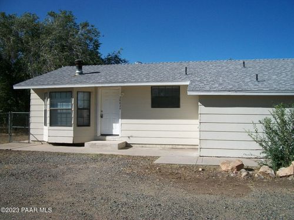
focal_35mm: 32
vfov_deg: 44.2
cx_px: 147
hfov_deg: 56.8
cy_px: 110
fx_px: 272
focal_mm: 5.7
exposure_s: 1/500
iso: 80
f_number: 5.5
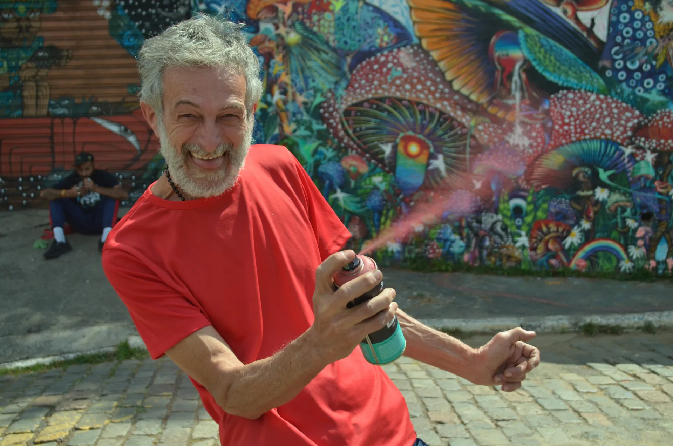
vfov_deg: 28.0
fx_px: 896
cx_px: 336
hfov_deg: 41.2
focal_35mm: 48
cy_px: 223
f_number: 4.8
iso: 180
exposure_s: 1/800
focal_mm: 32
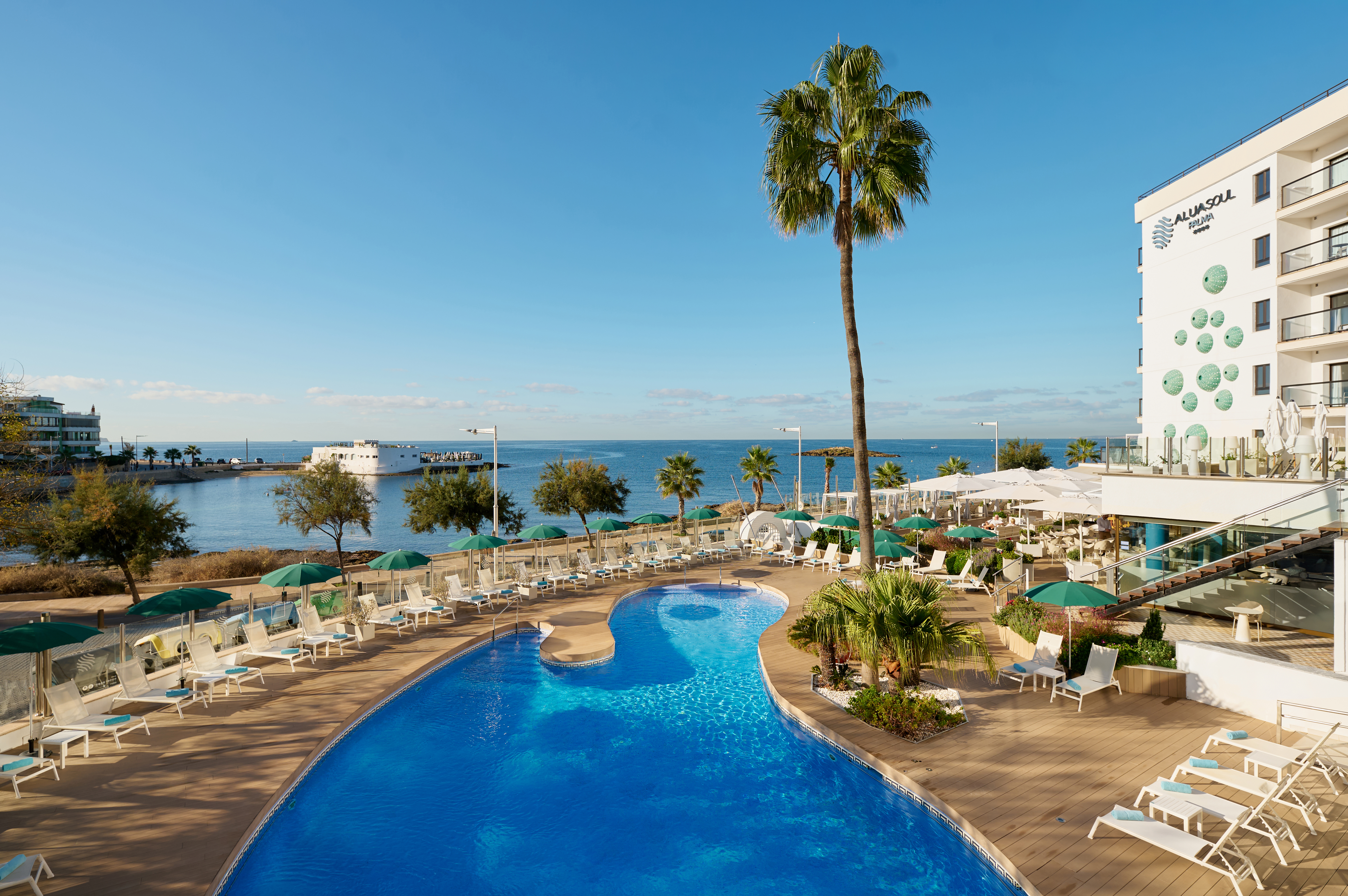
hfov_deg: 90.0
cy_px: 448
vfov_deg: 67.3
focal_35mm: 18
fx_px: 674
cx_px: 674
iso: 100
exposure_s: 1/640
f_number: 5.6
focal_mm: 18
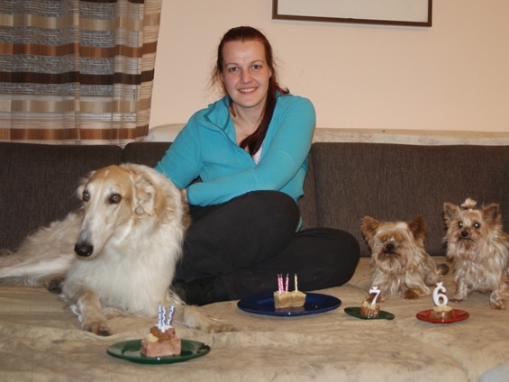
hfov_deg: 38.9
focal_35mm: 49
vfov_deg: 29.7
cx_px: 268
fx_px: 721
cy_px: 191
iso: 400
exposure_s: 1/60
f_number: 4.5
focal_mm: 30
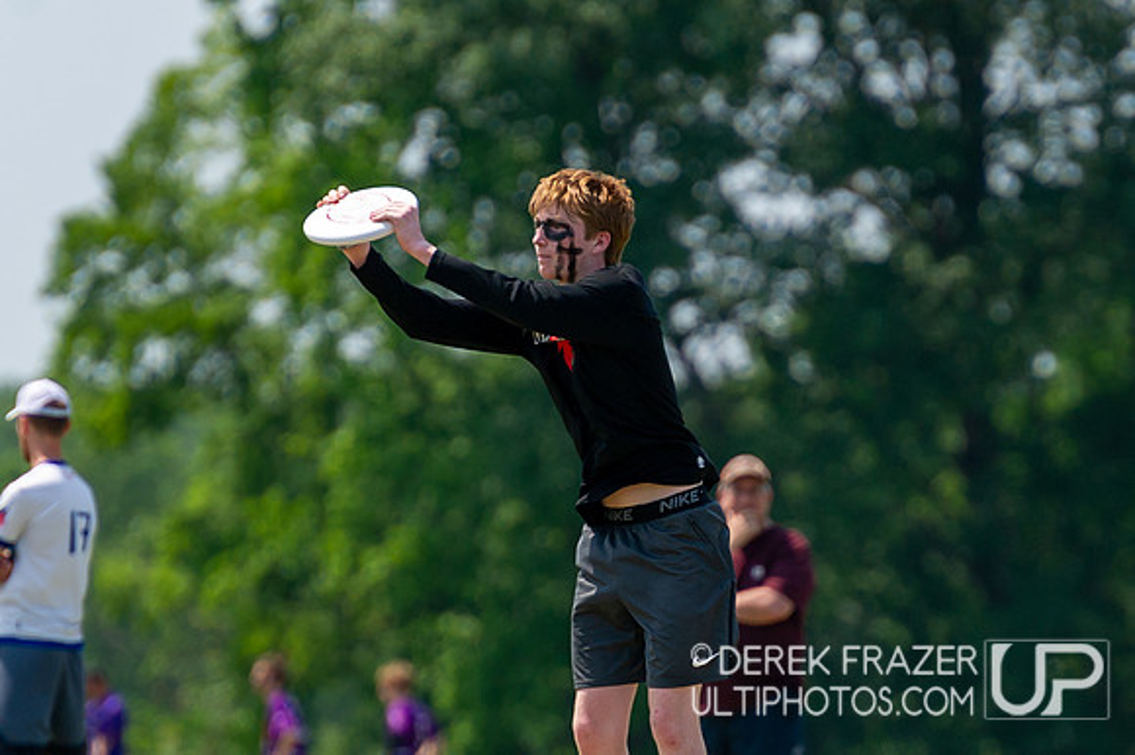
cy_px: 522
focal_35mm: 654
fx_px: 20602
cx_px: 659
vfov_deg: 2.1
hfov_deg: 3.2
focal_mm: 280
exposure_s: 1/2000
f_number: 4
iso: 250
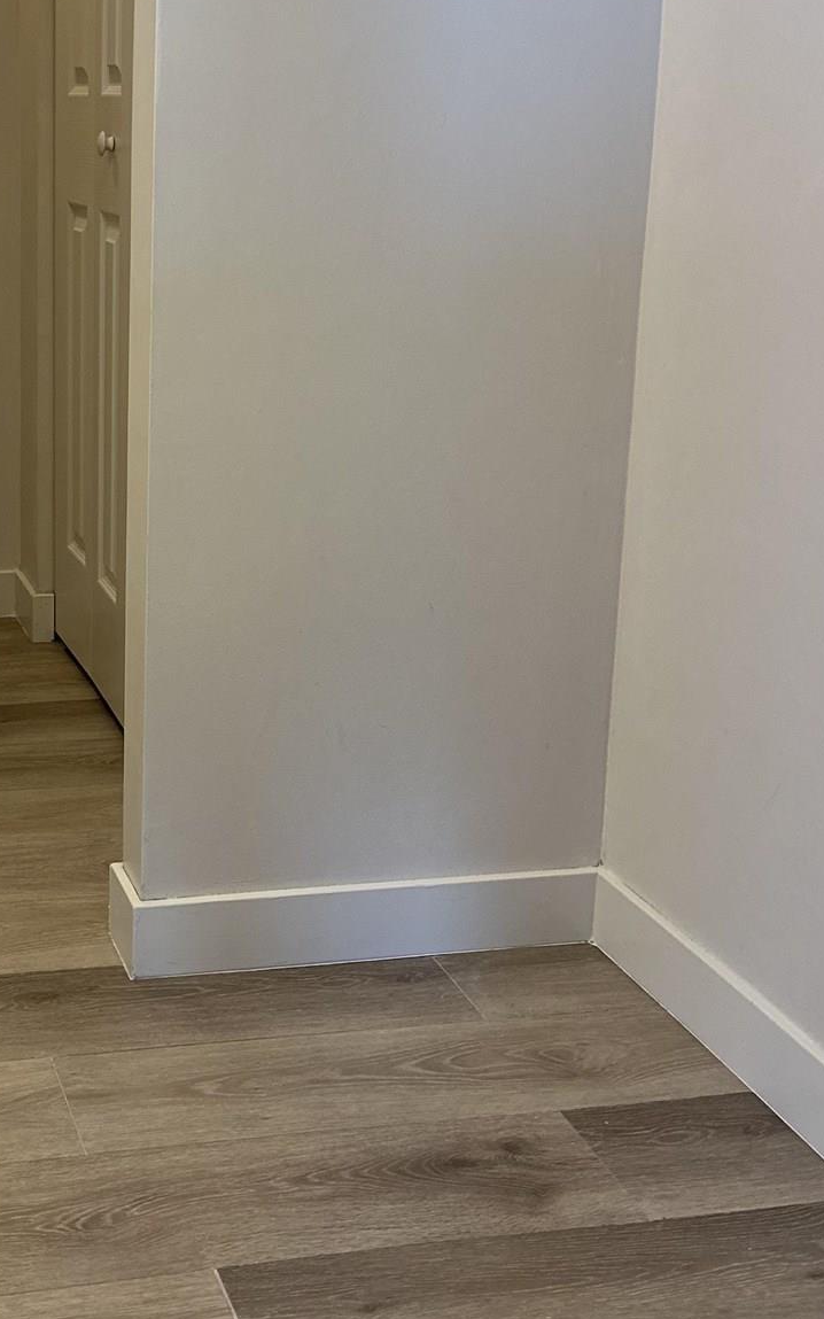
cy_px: 480
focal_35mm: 51
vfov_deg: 39.3
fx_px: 1833
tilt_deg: -11.0
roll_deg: +0.0
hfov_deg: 24.3
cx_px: 21
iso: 200
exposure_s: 1/120
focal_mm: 6.86
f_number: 1.78
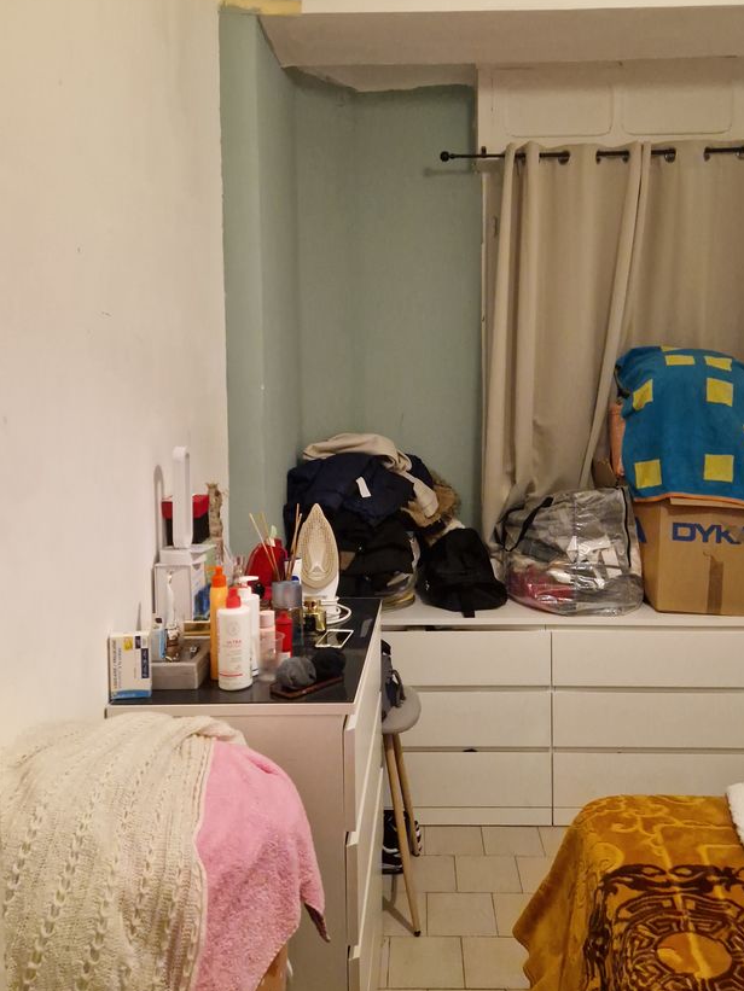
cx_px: 412
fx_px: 802
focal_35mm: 28
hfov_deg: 49.7
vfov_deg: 63.3
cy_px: 450
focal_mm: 5.4
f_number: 1.8
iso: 640
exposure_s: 1/40
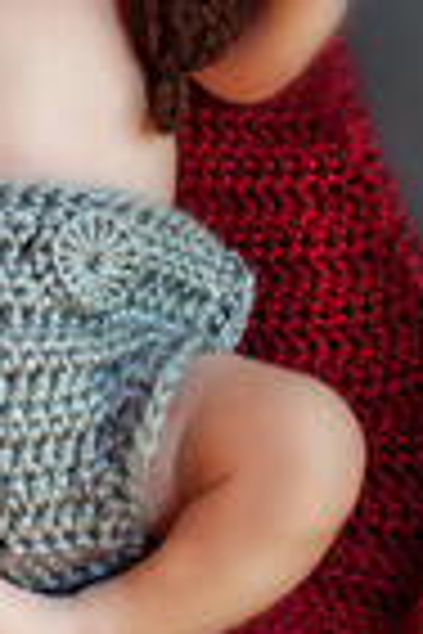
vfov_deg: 11.4
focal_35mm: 177
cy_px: -135
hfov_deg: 7.7
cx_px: -20
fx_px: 3119
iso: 1250
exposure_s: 1/200
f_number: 2.8
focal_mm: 50
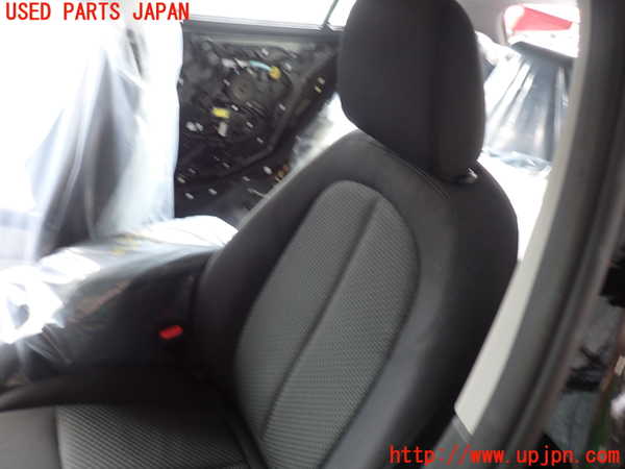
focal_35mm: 25
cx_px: 312
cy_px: 234
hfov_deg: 69.4
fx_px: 451
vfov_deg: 54.9
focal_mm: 4.5
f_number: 2
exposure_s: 1/30
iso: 200
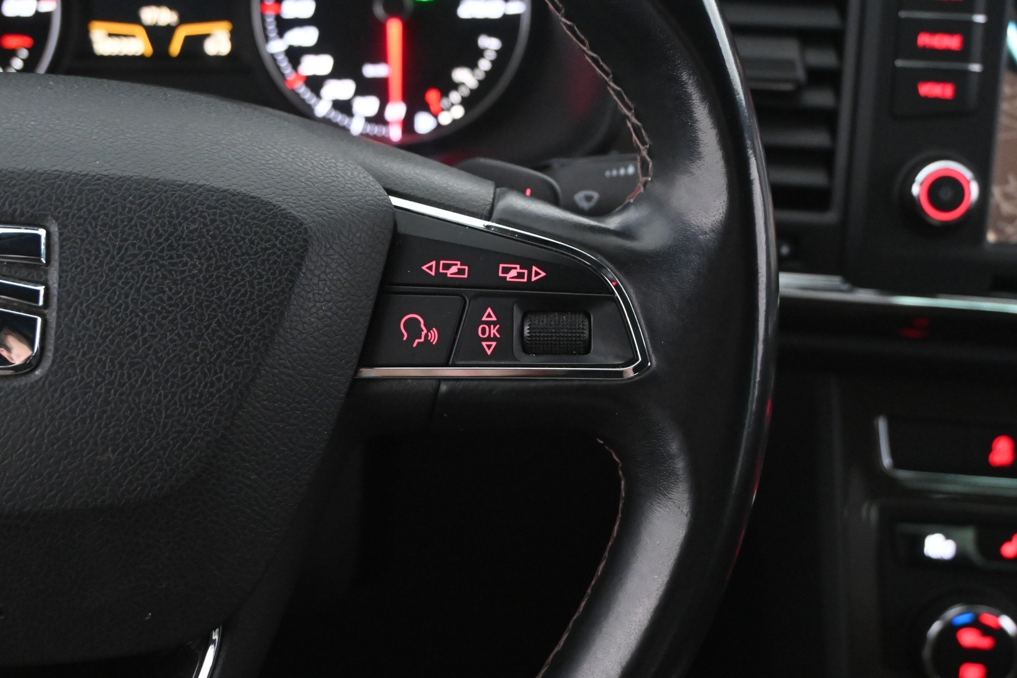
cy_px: 339
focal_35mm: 49
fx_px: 1377
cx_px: 508
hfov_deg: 40.5
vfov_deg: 27.7
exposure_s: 1/30
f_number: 5.6
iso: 6400
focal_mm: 32.5
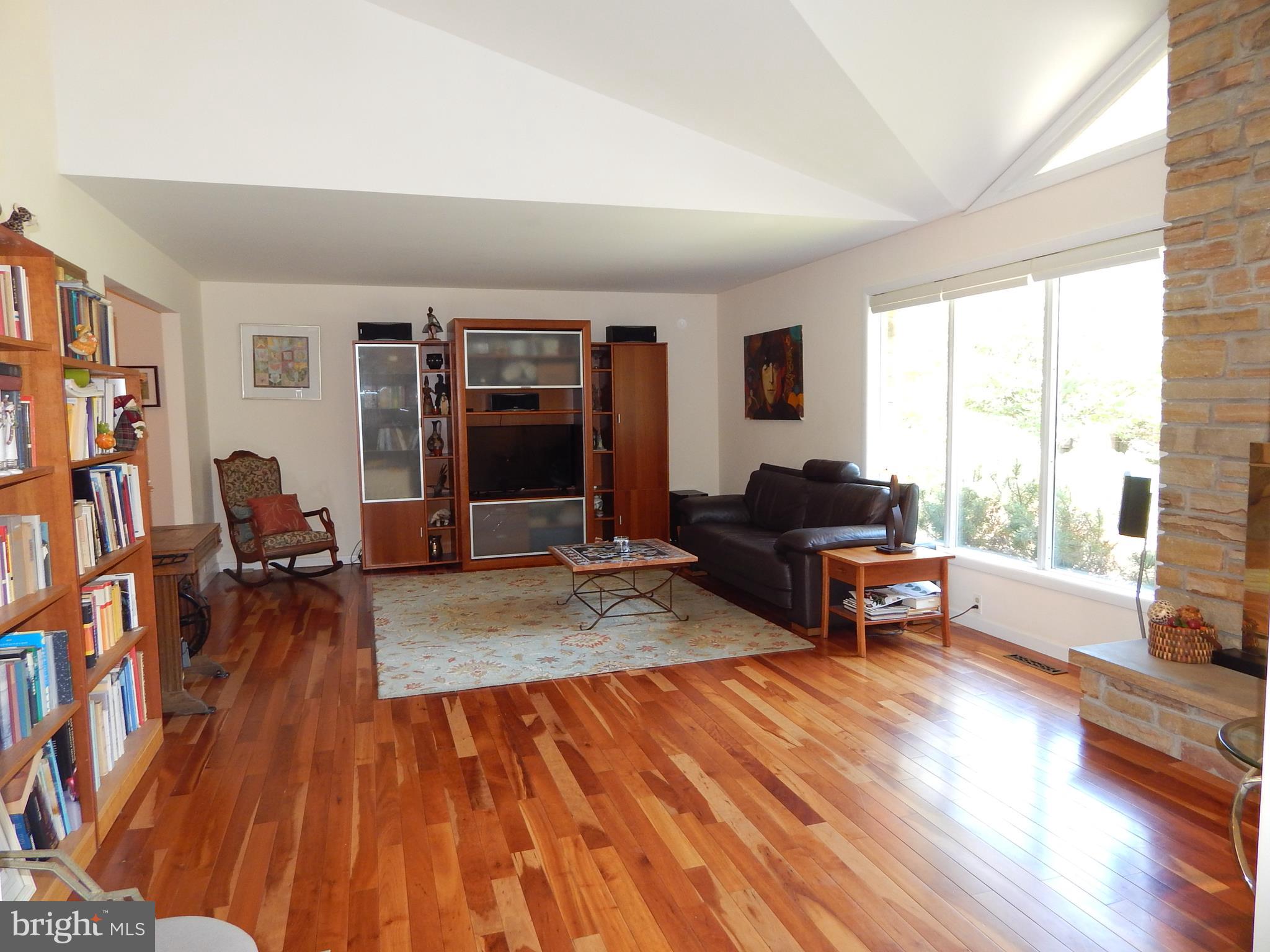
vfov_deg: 61.1
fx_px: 807
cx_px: 635
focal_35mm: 22
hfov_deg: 76.4
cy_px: 476
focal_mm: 4
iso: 200
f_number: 3
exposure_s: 1/30
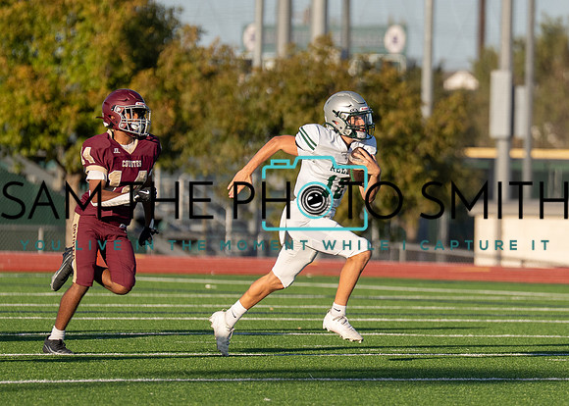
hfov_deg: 4.1
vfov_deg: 2.9
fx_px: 7981
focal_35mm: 494
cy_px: 185
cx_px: 419
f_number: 2.8
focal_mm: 200
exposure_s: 1/3200
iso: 160
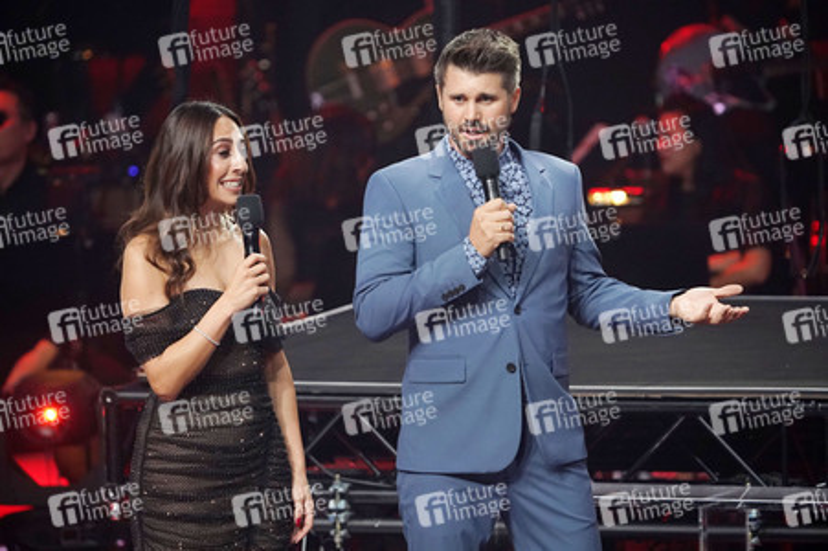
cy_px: 276
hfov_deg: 4.5
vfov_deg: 3.0
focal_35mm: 456
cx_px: 414
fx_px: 10480
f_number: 6.3
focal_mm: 456
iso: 5000
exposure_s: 1/160
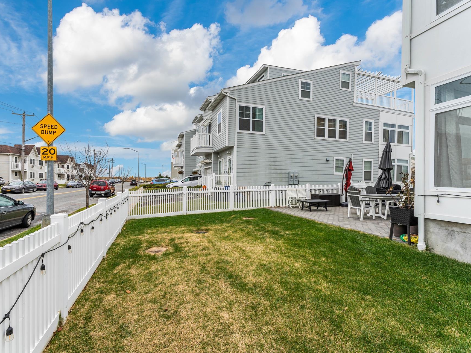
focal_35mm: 16
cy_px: 177
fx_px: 218
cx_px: 230
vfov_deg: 78.1
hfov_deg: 94.5
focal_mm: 14
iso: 100
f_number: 11
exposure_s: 1/40
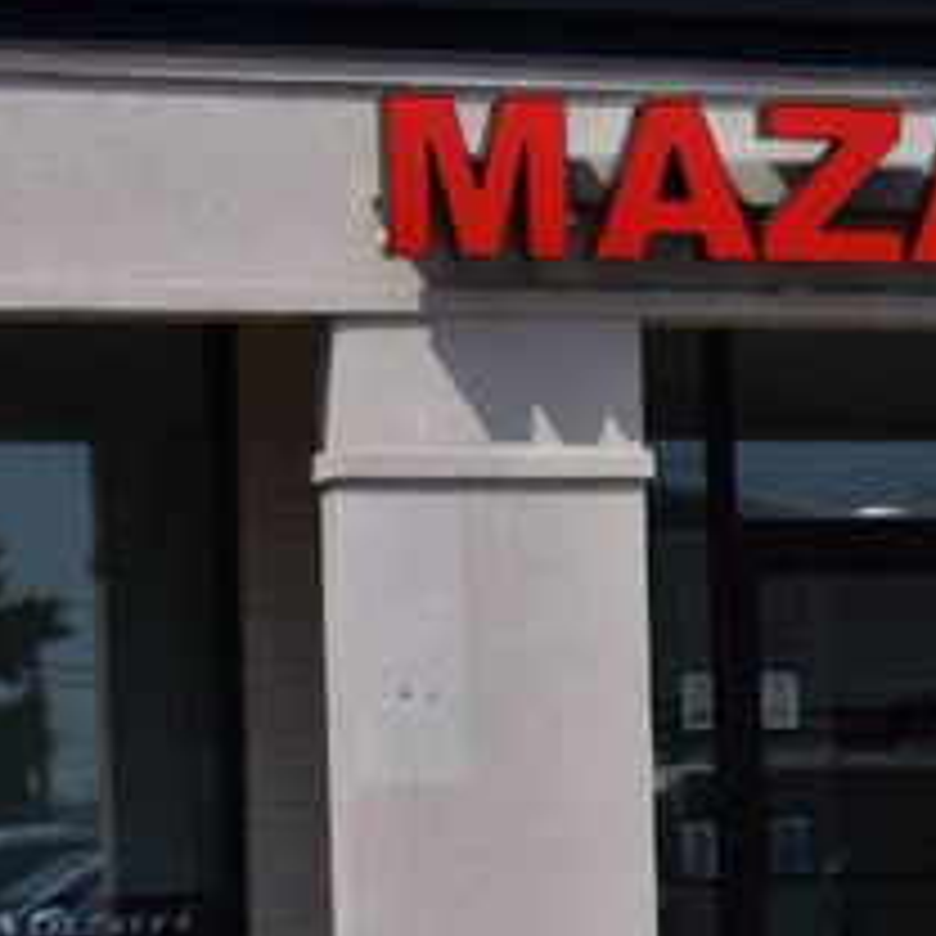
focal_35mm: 176
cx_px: 1390
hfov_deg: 9.6
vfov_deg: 9.9
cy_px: 860
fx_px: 5394
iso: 200
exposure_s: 1/500
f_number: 11
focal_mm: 45
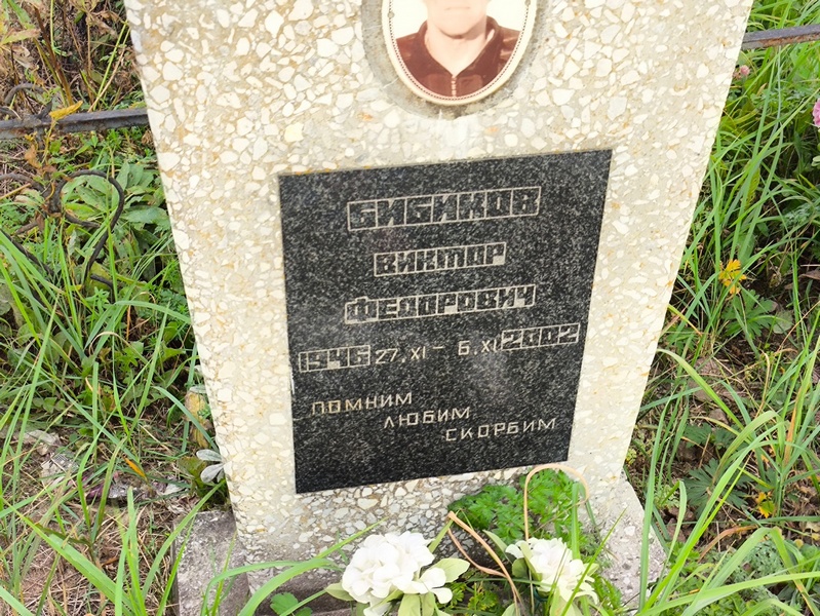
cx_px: 410
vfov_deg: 29.1
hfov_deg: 38.2
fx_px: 1185
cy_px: 308
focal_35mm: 50
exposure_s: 1/120
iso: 50
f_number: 1.7
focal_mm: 4.71
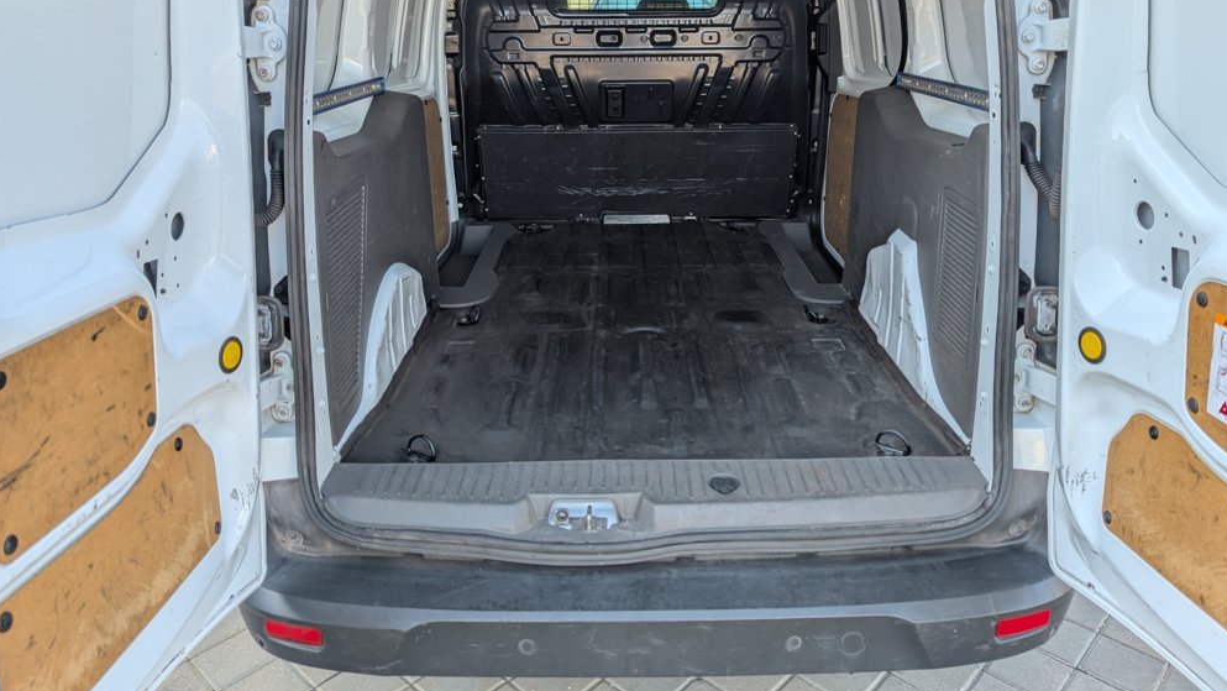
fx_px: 879
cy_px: 235
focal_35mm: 27
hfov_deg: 69.8
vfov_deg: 42.4
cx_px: 628
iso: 16
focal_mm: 6.9
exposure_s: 1/186
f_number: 1.68
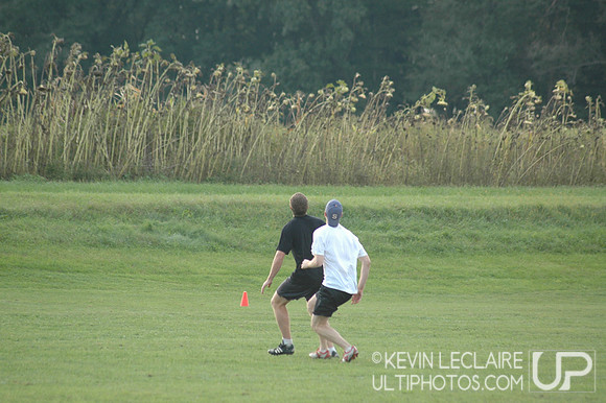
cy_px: 202
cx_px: 303
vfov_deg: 4.2
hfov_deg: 6.2
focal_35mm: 330
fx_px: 5552
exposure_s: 1/400
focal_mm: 220
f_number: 5.6
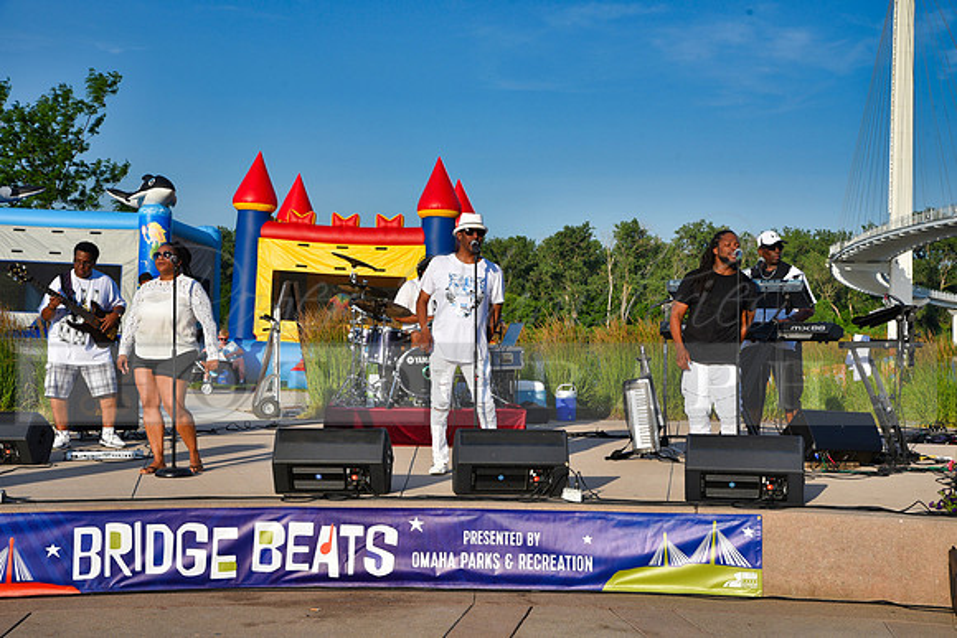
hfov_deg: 34.5
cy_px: 319
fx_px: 1542
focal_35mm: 58
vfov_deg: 23.4
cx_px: 478
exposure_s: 1/400
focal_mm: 58
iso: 200
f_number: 10
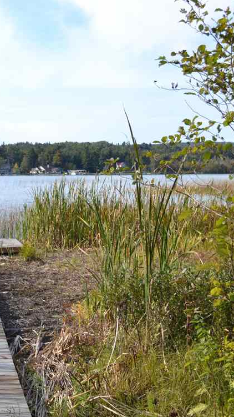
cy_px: 200
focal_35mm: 75
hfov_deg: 15.5
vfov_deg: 28.2
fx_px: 828
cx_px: -53
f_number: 7.1
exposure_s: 1/200
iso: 100
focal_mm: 28
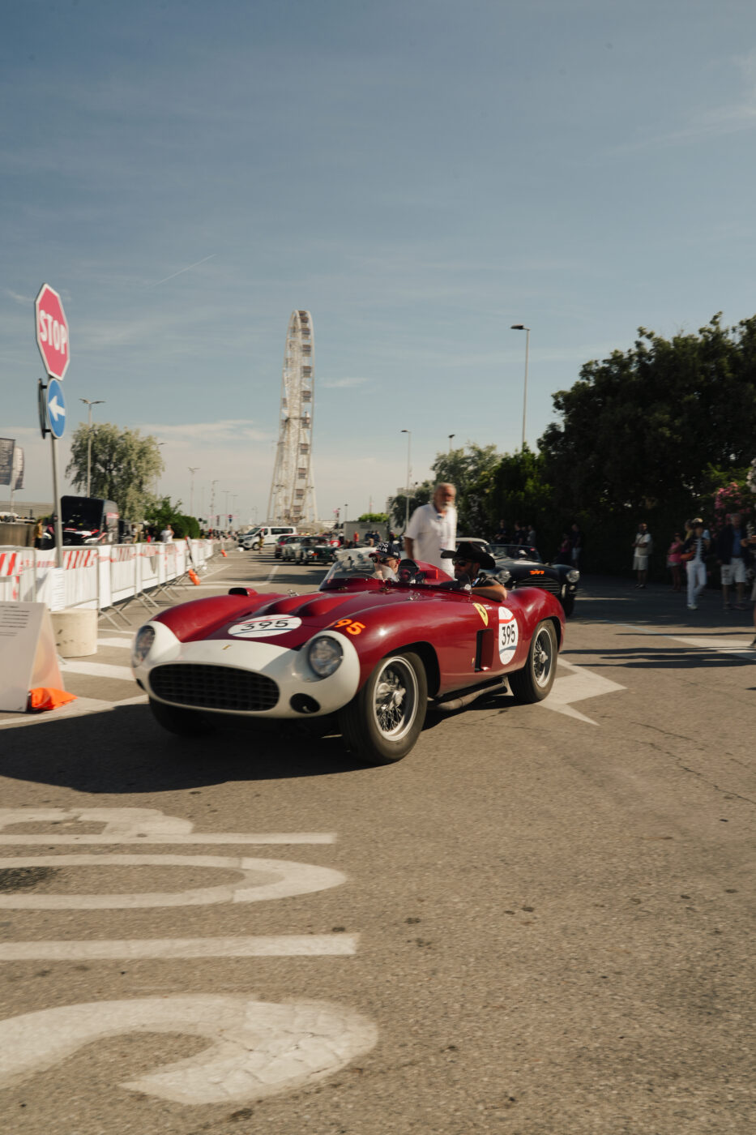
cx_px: 378
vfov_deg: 63.7
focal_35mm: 29
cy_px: 568
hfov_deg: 45.0
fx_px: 914
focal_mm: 29
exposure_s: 1/50
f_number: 14
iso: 100
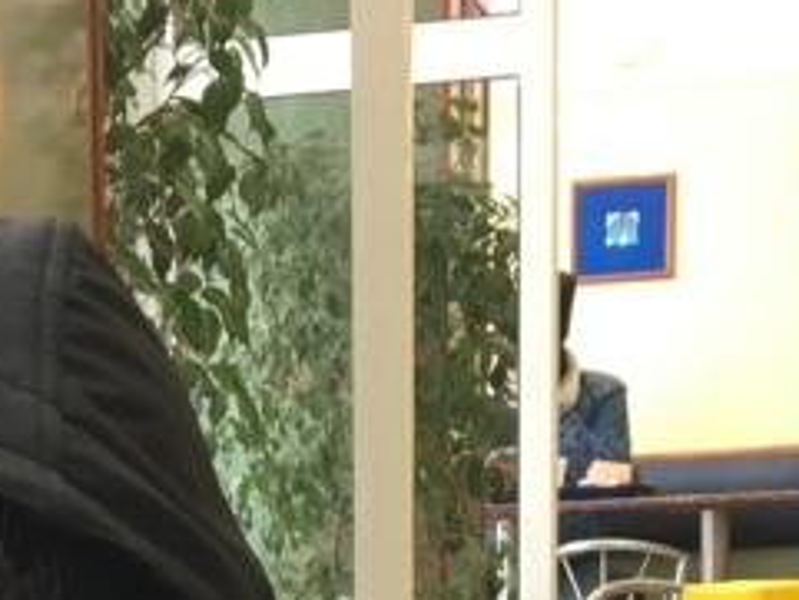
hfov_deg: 15.6
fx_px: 2840
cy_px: 1097
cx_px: -76
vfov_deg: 11.2
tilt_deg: -10.3
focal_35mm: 123
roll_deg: +1.6
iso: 40
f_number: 2.2
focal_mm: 4.15
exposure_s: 1/33
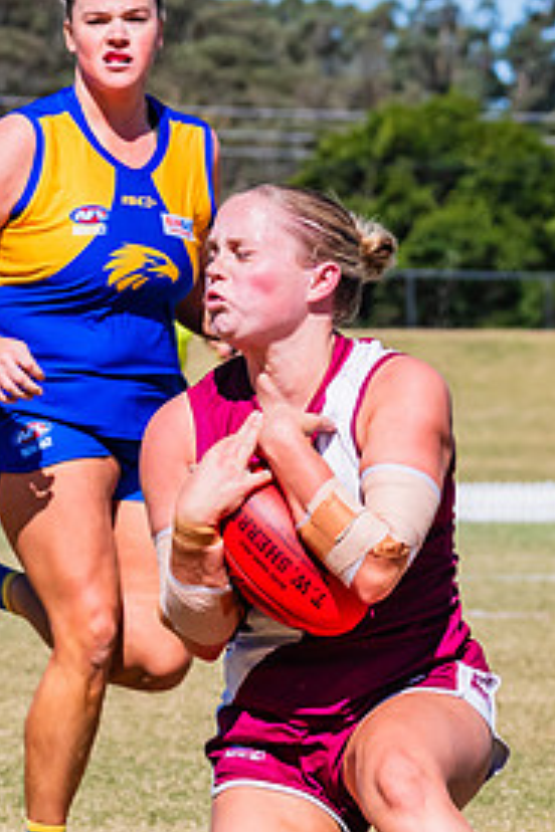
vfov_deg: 4.0
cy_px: 353
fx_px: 12001
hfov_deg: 2.6
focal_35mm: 519
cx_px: 316
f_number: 11
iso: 800
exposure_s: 1/1600
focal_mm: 170
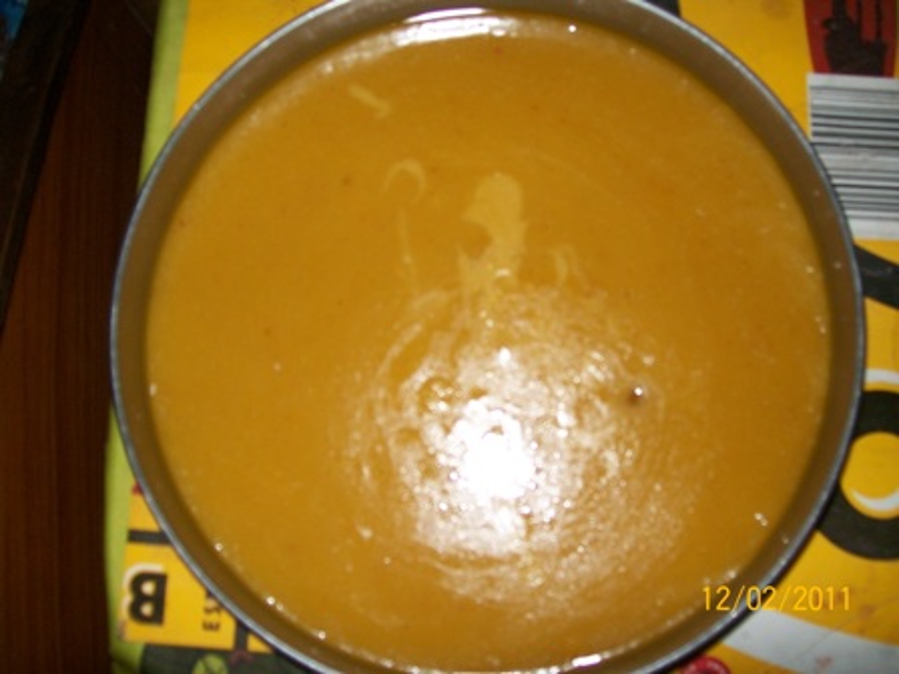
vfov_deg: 39.7
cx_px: 450
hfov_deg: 51.4
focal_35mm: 36
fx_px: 935
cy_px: 337
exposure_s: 1/30
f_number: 2.7
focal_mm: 6
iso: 80
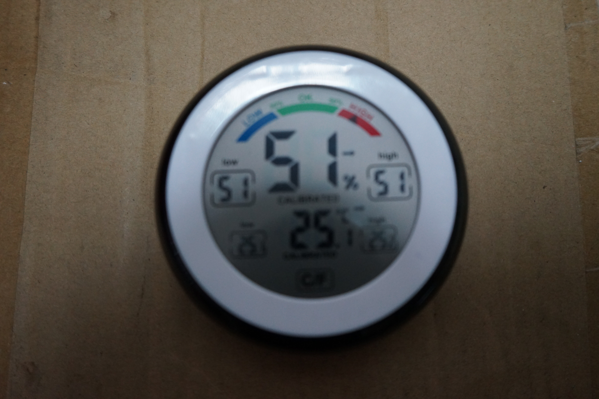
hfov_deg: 60.3
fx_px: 516
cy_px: 200
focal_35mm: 31
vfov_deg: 42.3
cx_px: 300
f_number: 4
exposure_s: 1/160
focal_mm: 31
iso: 3200
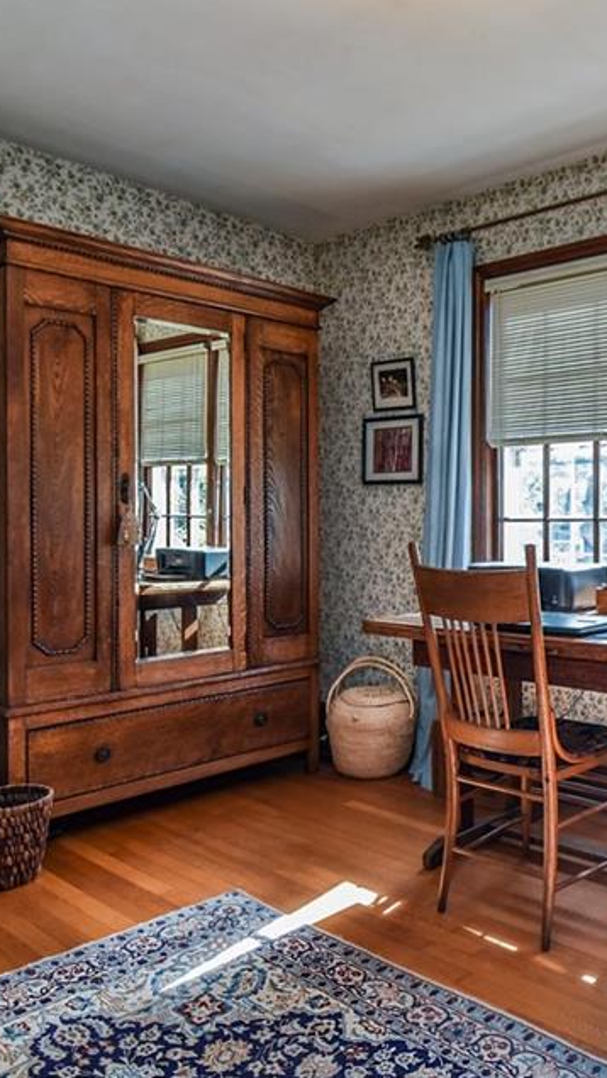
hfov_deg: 39.1
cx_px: 571
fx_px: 772
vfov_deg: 69.8
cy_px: 550
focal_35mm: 27
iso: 1000
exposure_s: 1/125
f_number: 7.1
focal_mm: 16
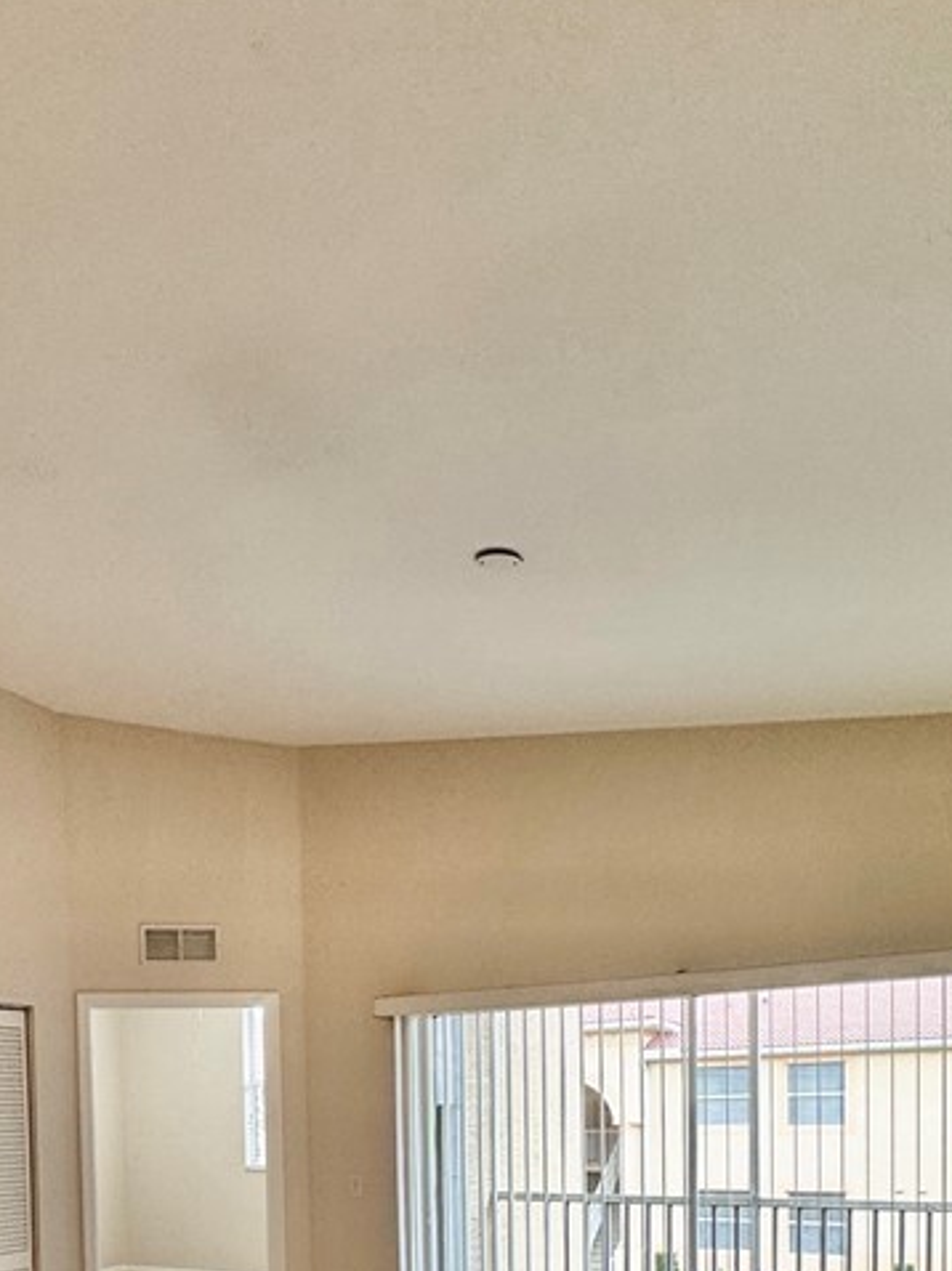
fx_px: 1101
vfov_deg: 52.3
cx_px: 226
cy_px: 1157
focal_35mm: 30
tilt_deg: -2.1
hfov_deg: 45.0
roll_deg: +1.2
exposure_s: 1/120
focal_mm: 2.22
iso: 160
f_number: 2.2
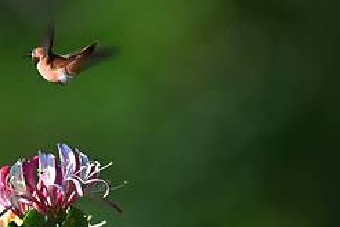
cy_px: 70
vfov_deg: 0.7
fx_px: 17811
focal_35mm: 1886
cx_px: 28
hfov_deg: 1.1
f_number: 6.3
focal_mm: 800
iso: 360
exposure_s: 1/800
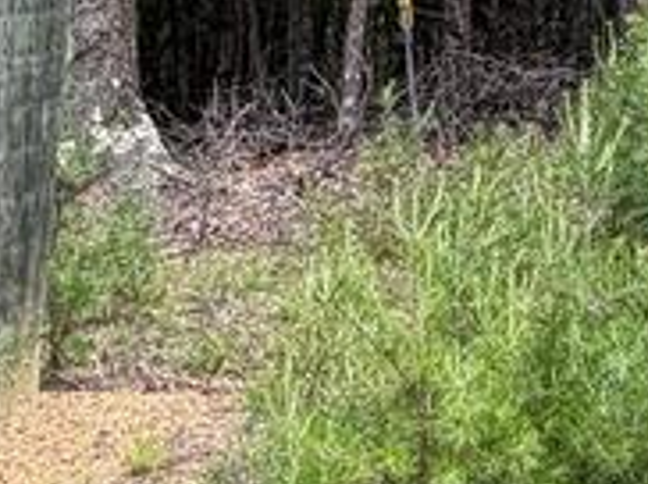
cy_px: -591
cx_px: 929
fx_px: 2075
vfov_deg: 11.5
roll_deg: +2.2
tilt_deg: +14.7
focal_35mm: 111
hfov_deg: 16.4
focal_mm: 2.22
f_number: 2.2
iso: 50
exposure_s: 1/307
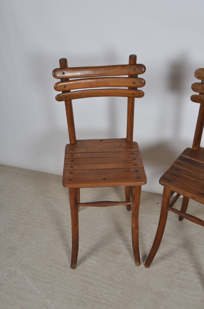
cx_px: 102
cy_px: 154
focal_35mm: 36
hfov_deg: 36.7
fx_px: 307
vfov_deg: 53.2
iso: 100
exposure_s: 1/125
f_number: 14
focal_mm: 24
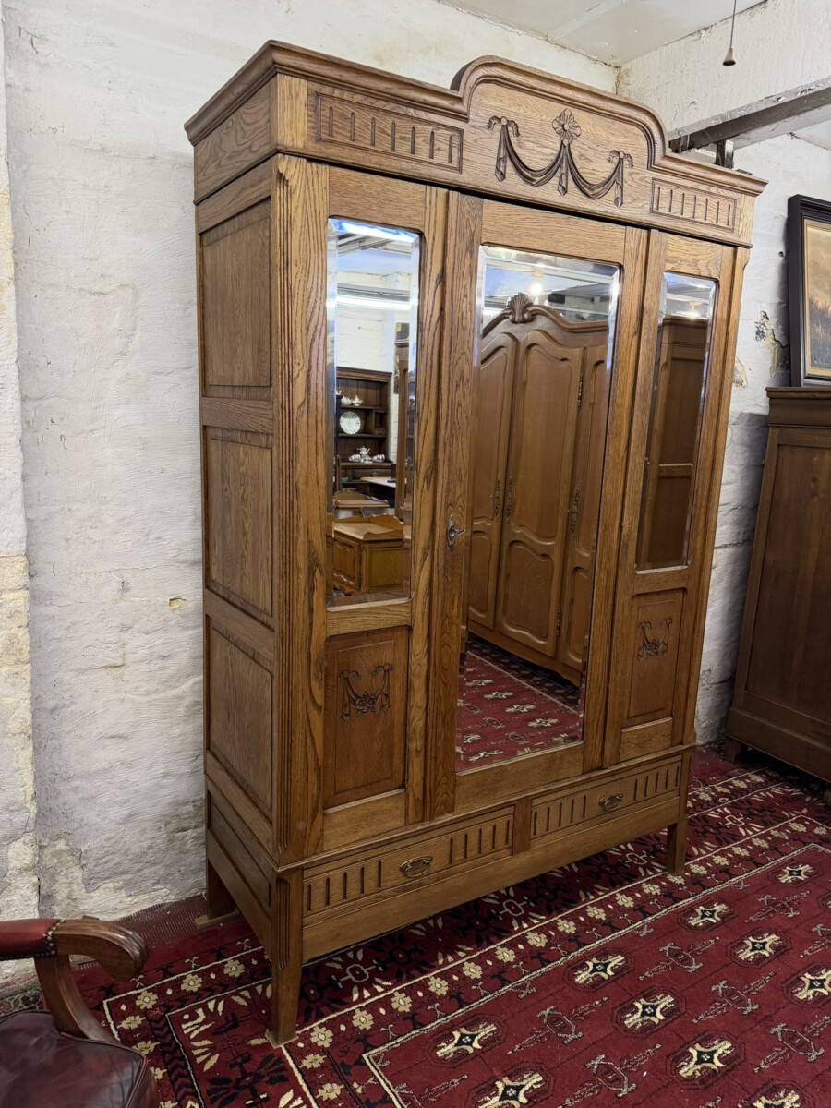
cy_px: 554
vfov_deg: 71.6
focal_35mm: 24
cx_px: 416
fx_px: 768
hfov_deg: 56.8
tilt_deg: -10.2
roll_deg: -3.1
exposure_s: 1/100
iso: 320
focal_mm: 6.76
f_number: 1.78
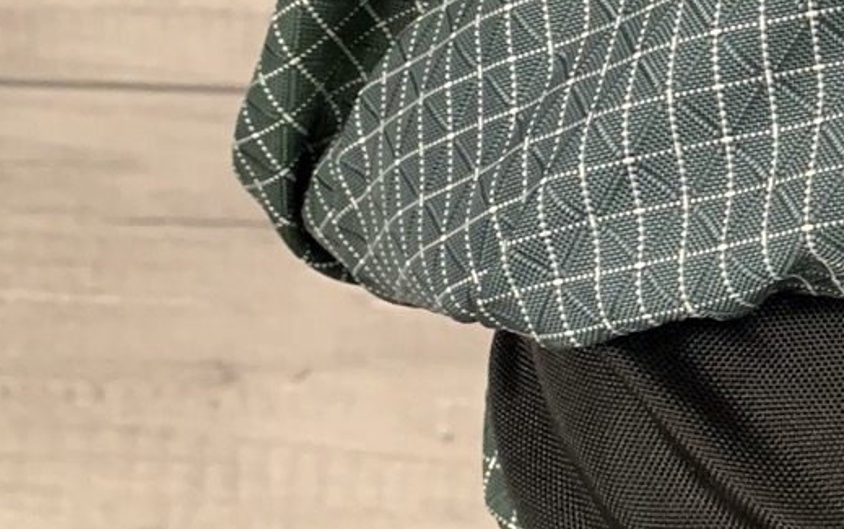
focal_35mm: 107
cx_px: 1524
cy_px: 116
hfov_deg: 16.3
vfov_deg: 12.2
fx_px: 2463
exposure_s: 1/33
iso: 250
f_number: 1.8
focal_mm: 4.25
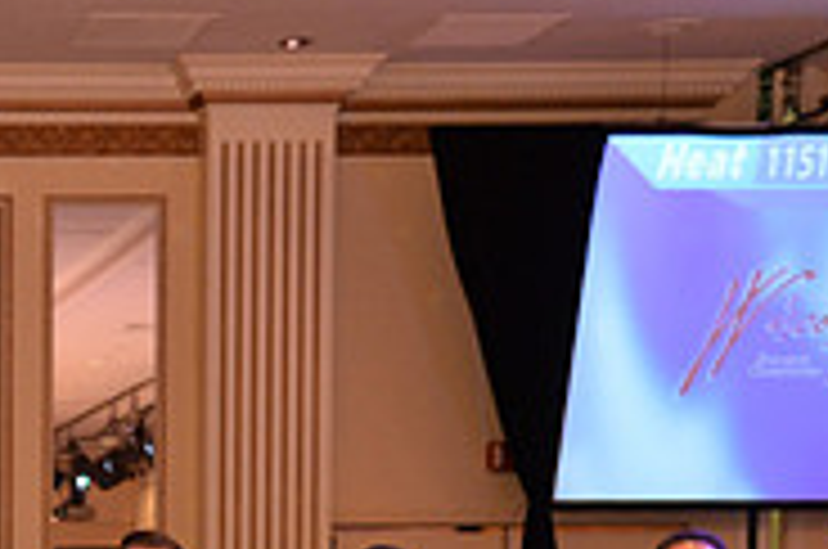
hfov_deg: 16.1
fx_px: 2755
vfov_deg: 11.0
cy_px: 794
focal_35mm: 120
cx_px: -284
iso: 2000
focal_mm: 38
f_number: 4
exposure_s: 1/250
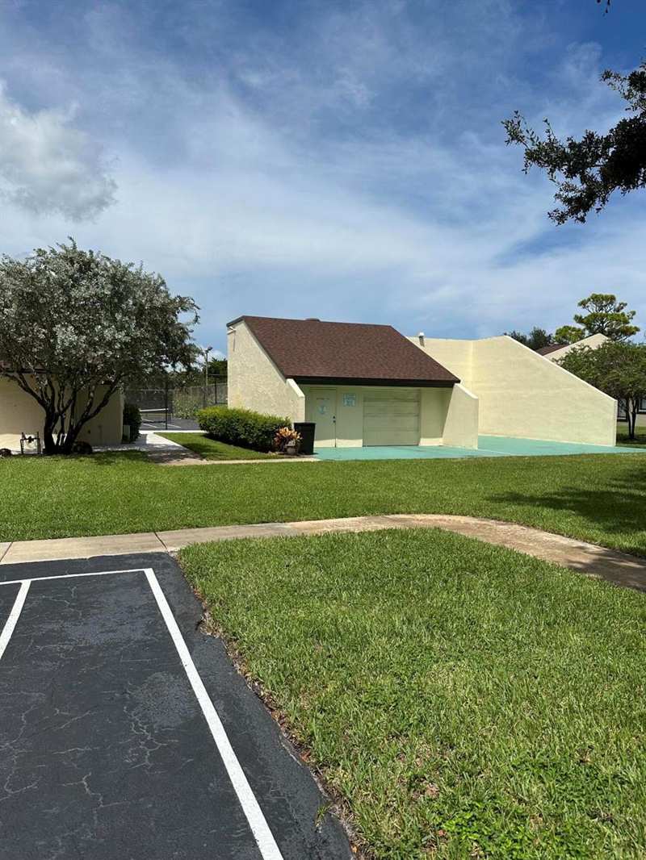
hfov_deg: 56.8
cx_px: 323
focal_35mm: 24
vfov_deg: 71.6
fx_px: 597
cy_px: 430
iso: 80
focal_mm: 6.86
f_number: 1.78
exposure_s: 1/8929
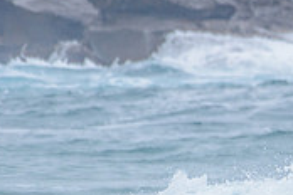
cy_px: 285
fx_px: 16651
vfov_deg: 0.7
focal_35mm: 2046
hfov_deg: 1.0
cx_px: 584
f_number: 5.6
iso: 160
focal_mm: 500
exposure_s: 1/2000
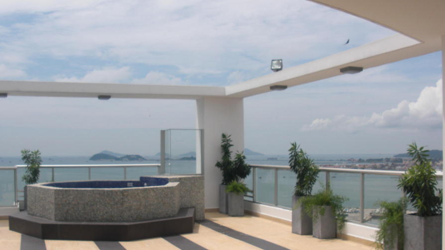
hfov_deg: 45.3
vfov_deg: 26.5
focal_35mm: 45
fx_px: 531
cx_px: 191
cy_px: 152
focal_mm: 6.3
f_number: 7.9
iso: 50
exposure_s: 1/320
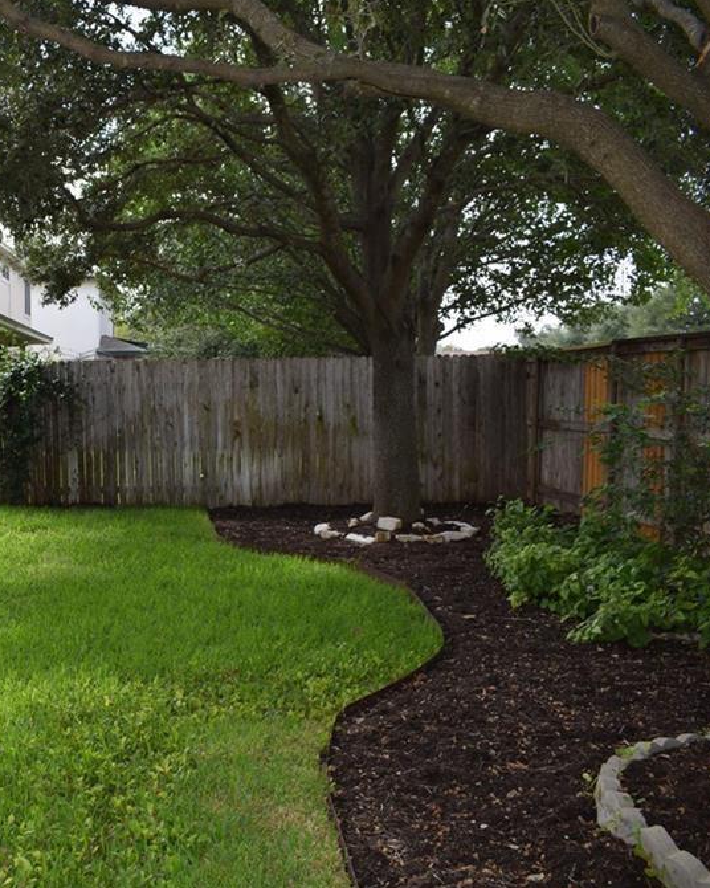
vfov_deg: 42.9
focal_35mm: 43
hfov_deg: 33.1
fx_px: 1129
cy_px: 443
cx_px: 72
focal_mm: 20
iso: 100
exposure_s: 1/160
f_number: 6.3
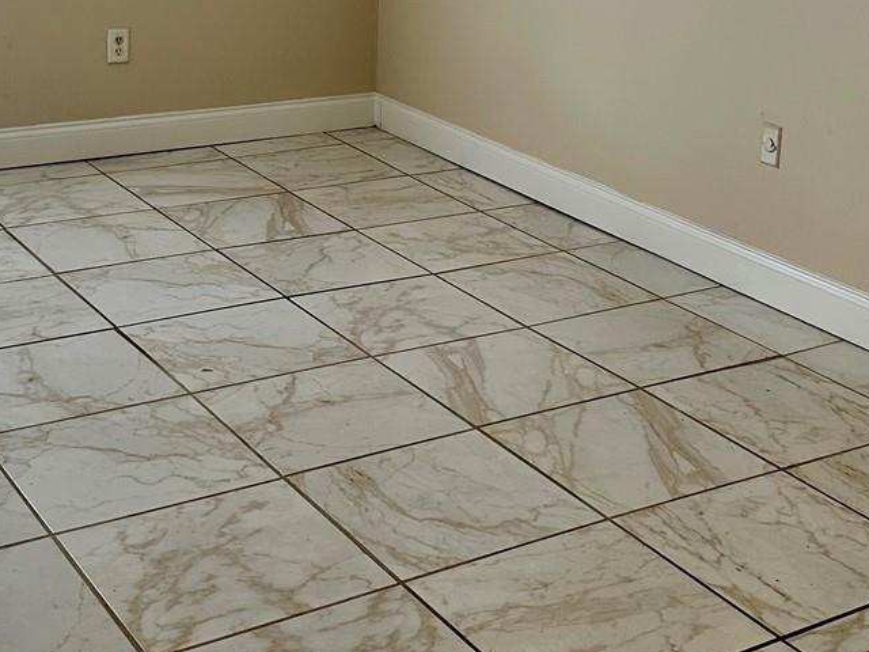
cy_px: 52
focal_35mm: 60
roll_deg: -2.5
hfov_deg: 32.1
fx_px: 1506
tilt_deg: -10.1
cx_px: 496
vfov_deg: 23.7
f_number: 1.78
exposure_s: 1/60
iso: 125
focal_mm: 6.86
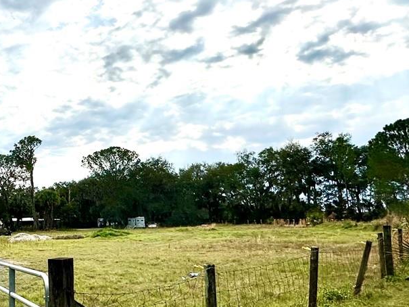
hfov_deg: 46.3
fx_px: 437
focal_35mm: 37
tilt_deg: +8.5
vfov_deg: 38.6
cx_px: 57
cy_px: 173
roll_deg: +3.0
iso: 50
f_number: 2.2
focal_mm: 2.22
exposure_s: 1/5556
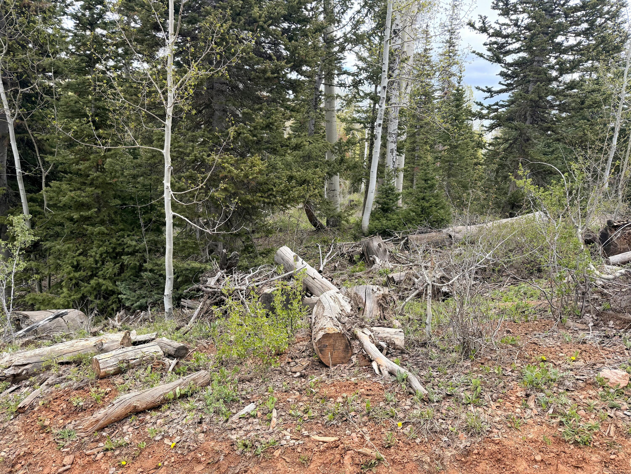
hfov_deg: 71.6
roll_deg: -3.4
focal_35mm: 24
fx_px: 437
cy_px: 237
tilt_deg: -9.8
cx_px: 316
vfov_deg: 56.8
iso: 100
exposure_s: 1/1156
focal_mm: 6.76
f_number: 1.78
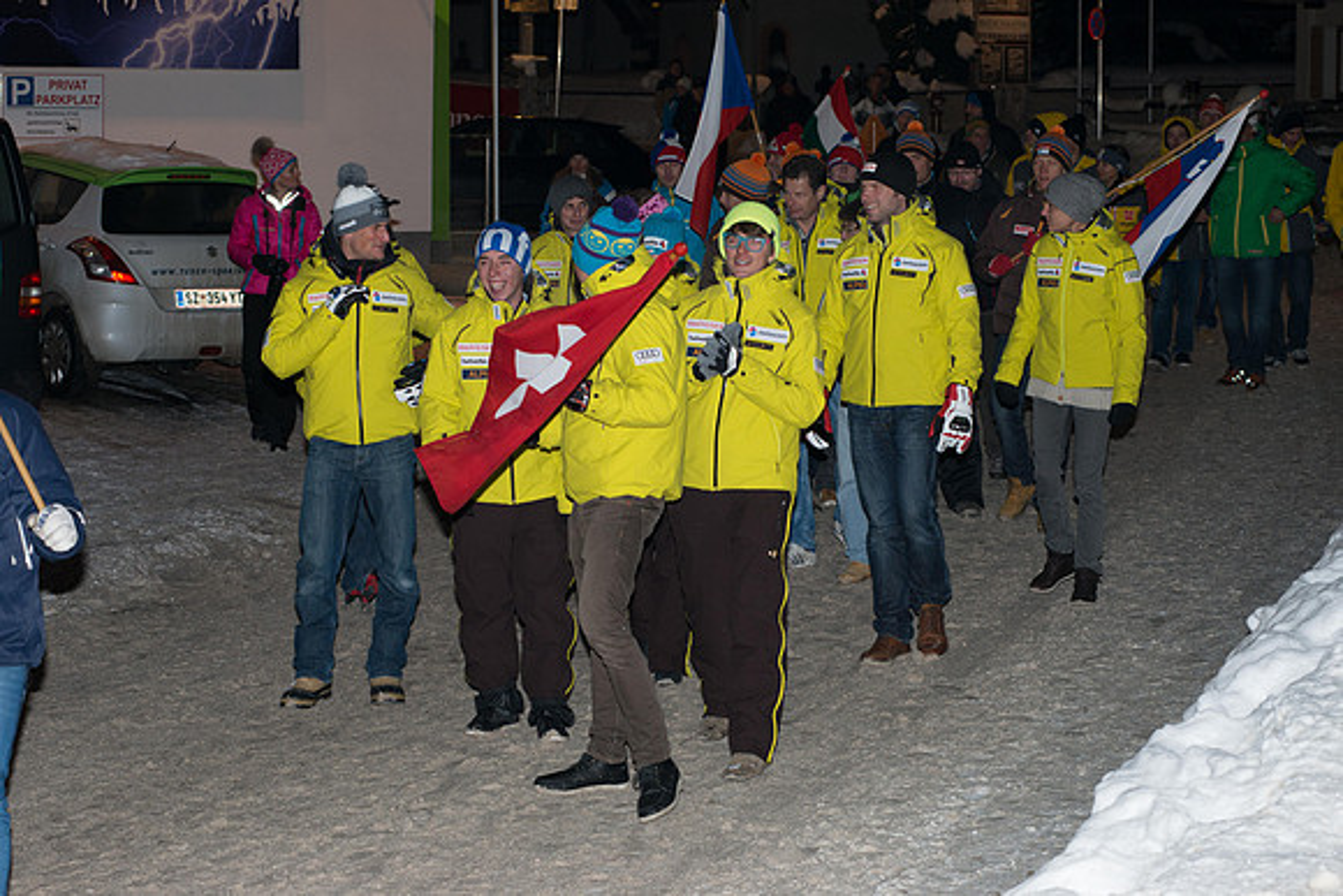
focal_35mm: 86
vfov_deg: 15.9
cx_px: 672
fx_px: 3209
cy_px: 448
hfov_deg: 23.6
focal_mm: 86
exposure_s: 1/60
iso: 1000
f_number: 7.1
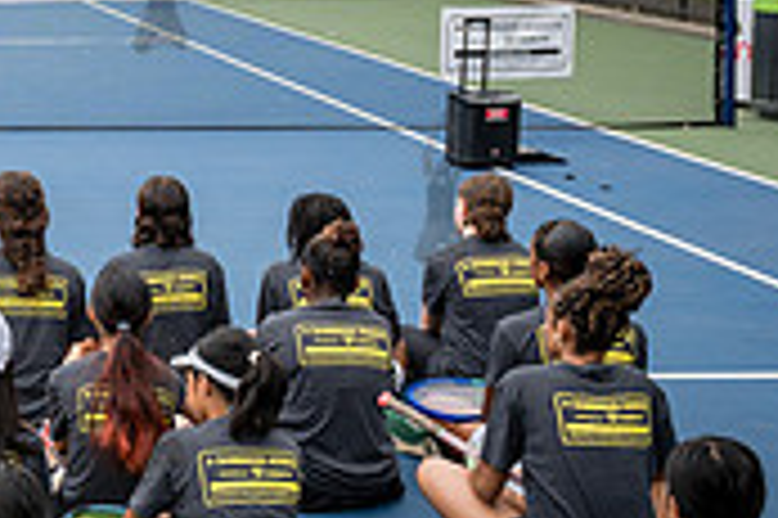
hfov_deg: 20.6
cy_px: 79
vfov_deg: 15.2
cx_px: -277
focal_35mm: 89
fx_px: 1922
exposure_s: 1/400
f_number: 4.5
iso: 200
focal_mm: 24
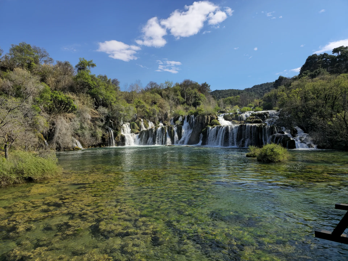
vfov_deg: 58.9
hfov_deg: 73.9
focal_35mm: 23
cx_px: 174
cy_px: 130
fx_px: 231
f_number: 1.7
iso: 12
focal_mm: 6.3
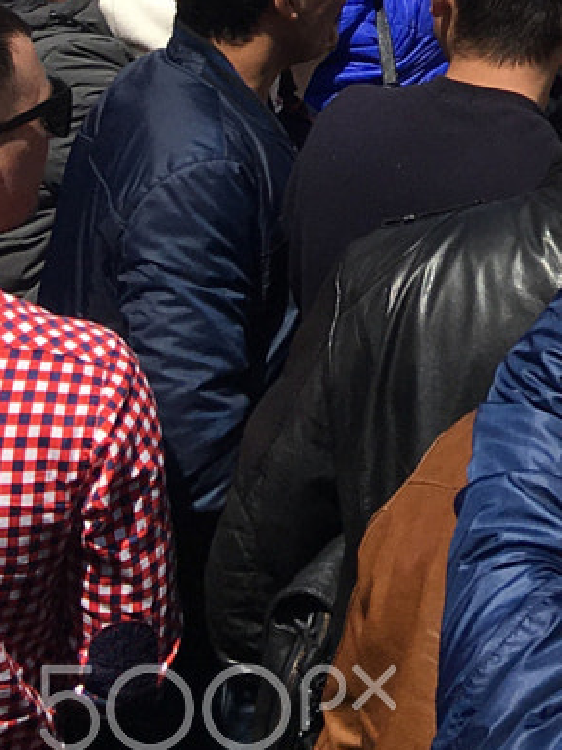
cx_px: 1074
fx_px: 2579
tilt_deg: +4.9
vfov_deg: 14.6
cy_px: -577
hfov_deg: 11.4
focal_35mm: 119
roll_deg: -2.6
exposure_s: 1/2198
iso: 25
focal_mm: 4.15
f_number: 2.2
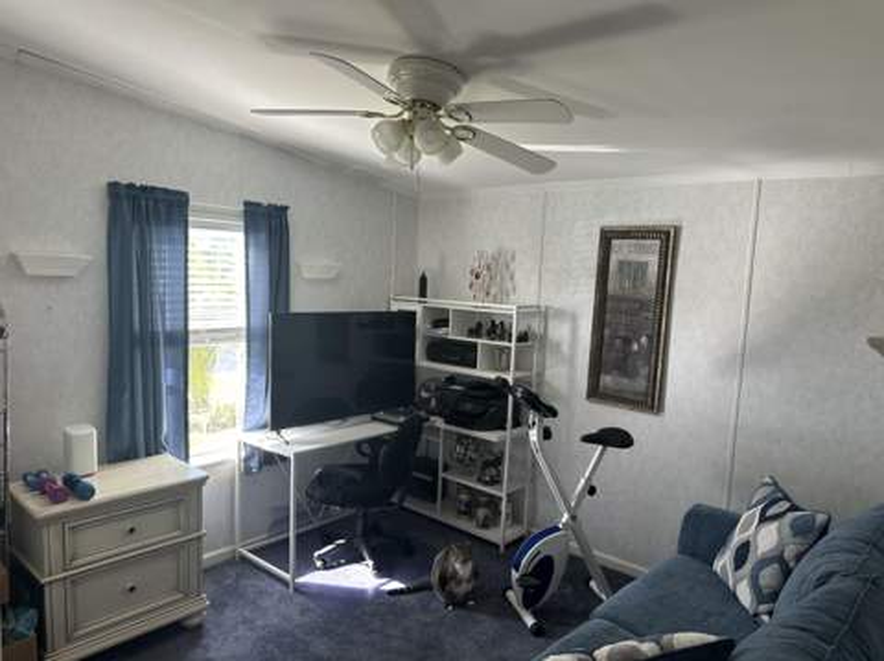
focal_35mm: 24
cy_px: 330
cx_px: 442
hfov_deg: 71.7
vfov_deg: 56.7
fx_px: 612
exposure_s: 1/121
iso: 125
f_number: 1.78
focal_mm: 6.86
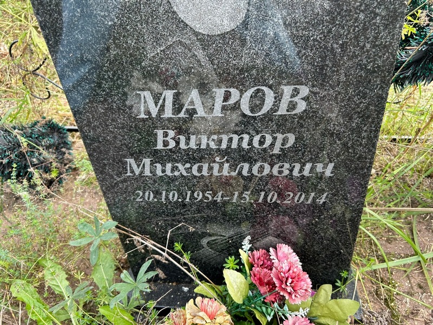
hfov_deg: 67.3
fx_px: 325
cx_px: 216
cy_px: 162
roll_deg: +2.4
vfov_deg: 53.1
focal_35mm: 26
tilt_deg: -29.2
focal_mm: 5.7
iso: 32
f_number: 1.5
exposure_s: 1/135
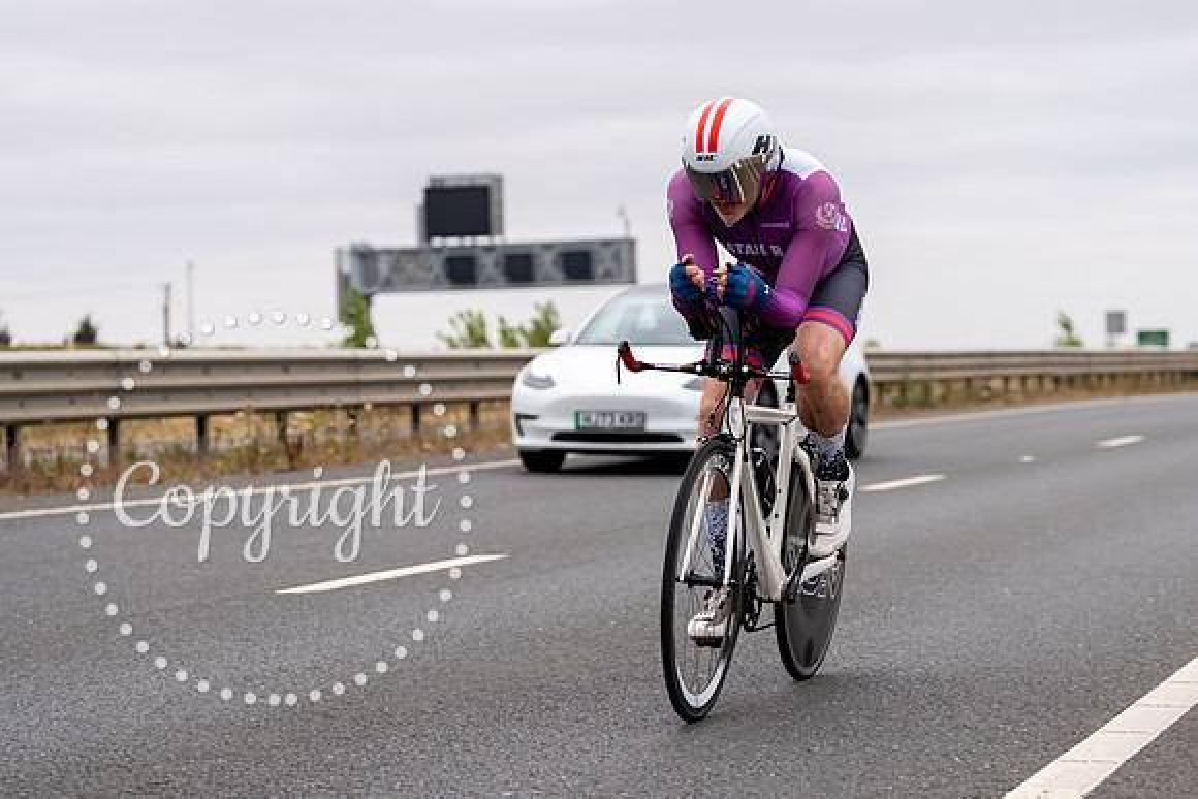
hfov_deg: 21.8
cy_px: 523
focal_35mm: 93
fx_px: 3100
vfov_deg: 14.7
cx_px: 741
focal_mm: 70
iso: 100
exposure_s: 1/800
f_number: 3.2
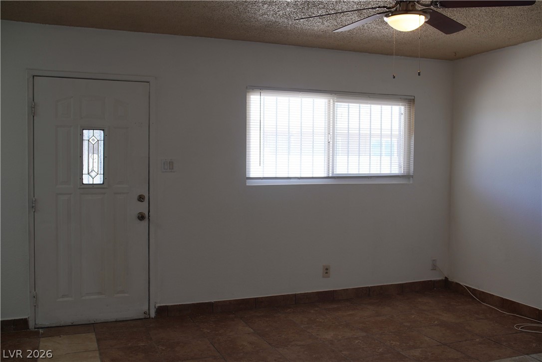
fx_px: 519
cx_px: 271
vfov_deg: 38.4
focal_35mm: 34
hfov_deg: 55.1
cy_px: 181
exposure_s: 1/60
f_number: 4
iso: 100
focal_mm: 23
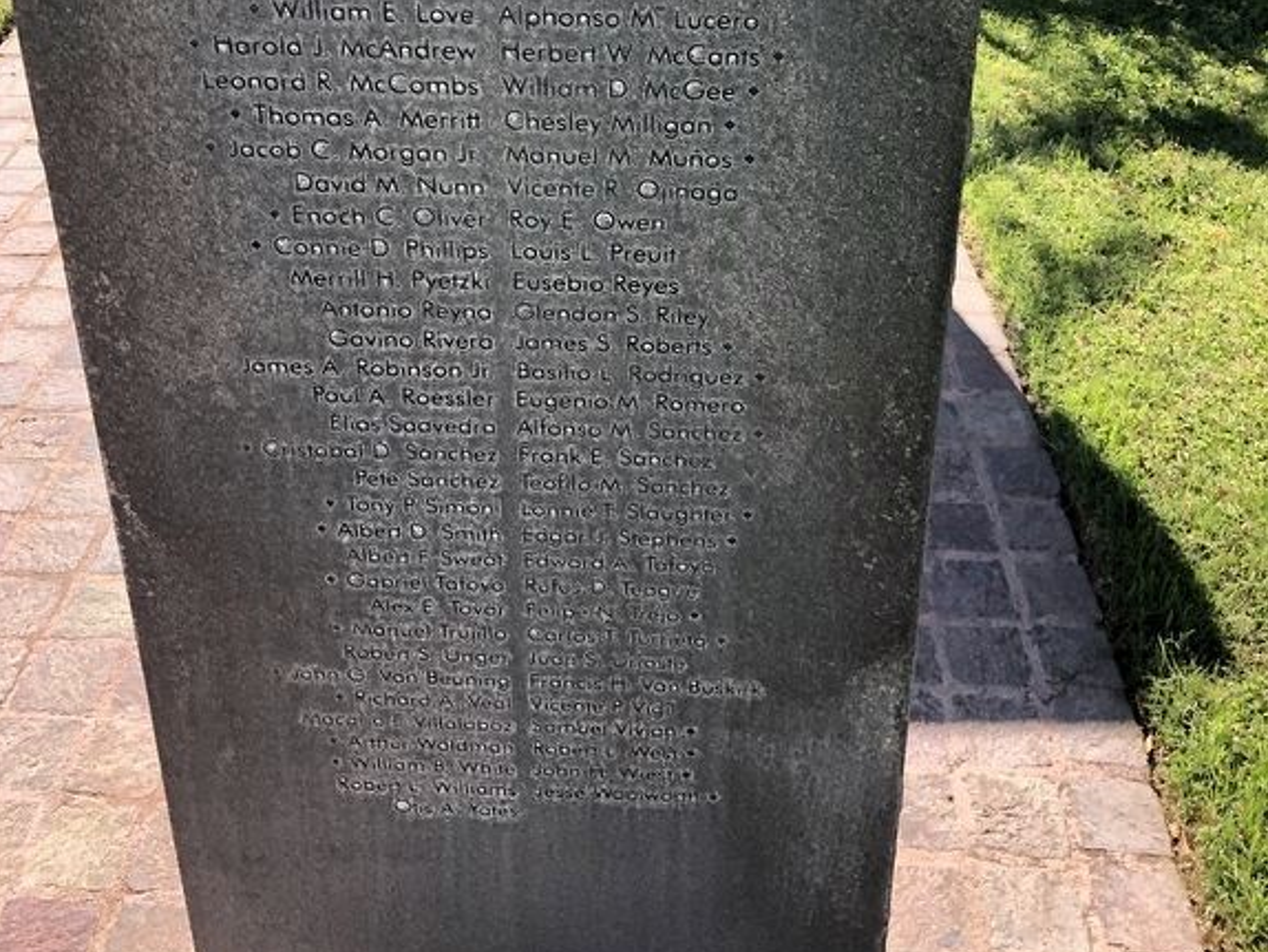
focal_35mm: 39
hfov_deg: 47.8
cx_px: 607
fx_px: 1429
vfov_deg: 35.1
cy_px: 133
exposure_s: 1/442
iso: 20
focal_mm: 4
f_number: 1.8
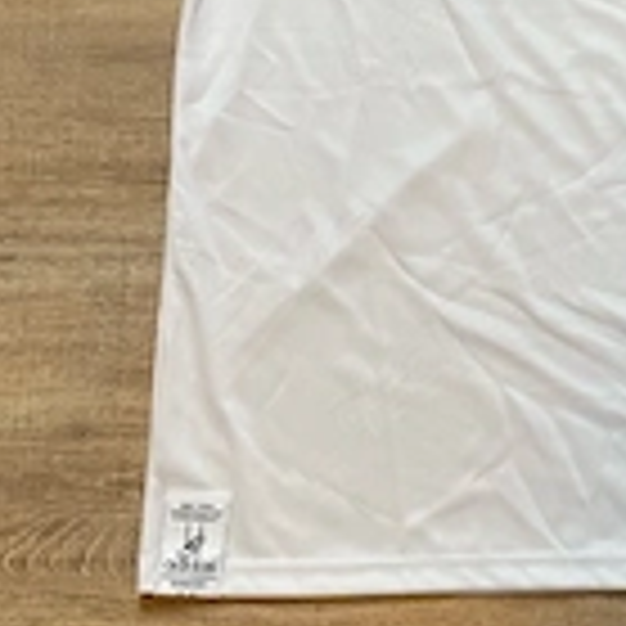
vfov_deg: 25.1
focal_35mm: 66
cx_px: 558
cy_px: 36
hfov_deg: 25.3
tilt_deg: -73.5
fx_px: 1350
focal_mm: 4.2
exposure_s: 1/120
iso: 100
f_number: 1.6
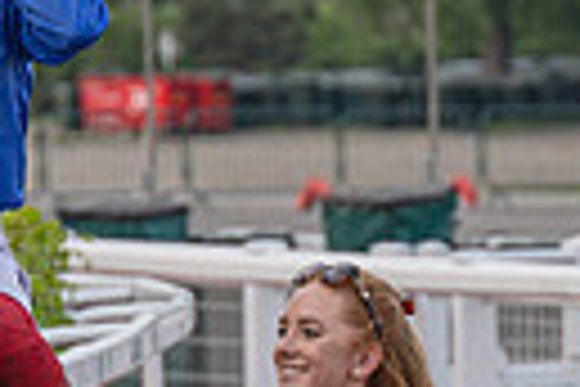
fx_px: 12598
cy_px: 279
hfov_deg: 2.6
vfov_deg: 1.8
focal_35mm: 782
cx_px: 392
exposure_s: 1/1600
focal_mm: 115
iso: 400
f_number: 4
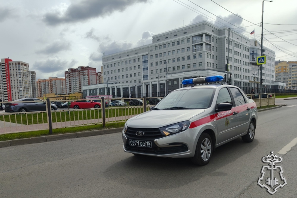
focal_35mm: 24
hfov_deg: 73.7
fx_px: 198
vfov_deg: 53.1
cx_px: 148
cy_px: 99
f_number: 1.8
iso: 80
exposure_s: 1/3018
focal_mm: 5.59
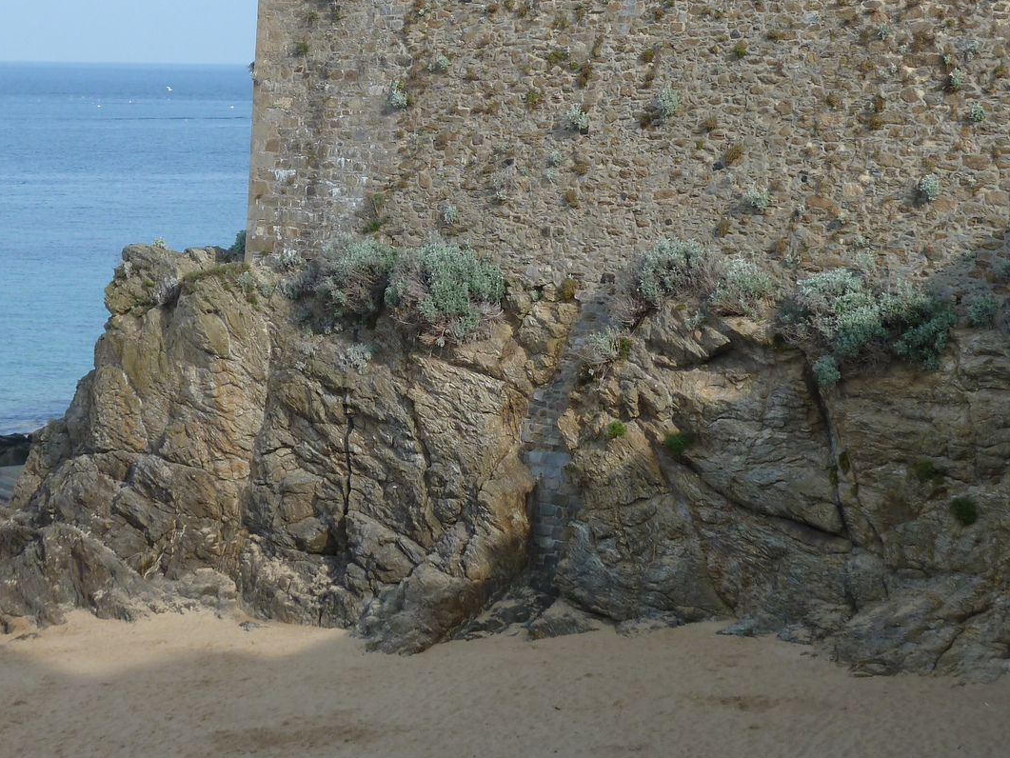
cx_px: 371
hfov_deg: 19.4
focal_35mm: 101
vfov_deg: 14.6
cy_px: 204
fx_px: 2947
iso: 80
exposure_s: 1/400
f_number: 4.1
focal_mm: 11
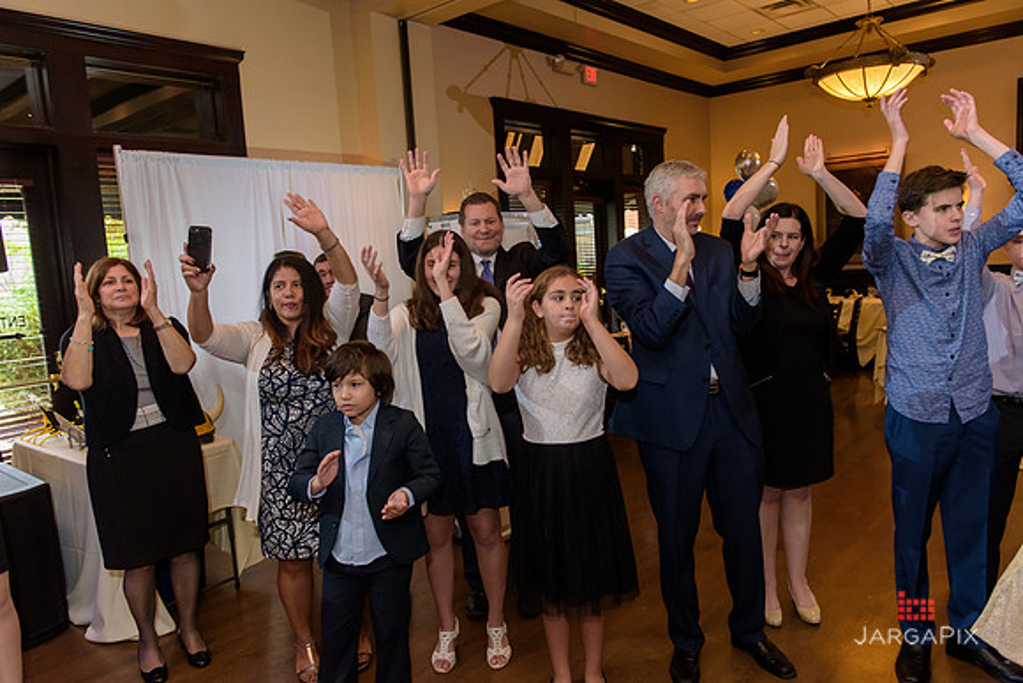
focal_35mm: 26
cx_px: 512
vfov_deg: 49.6
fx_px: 739
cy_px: 342
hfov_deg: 69.4
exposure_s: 1/125
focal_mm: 26
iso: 1600
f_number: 3.2
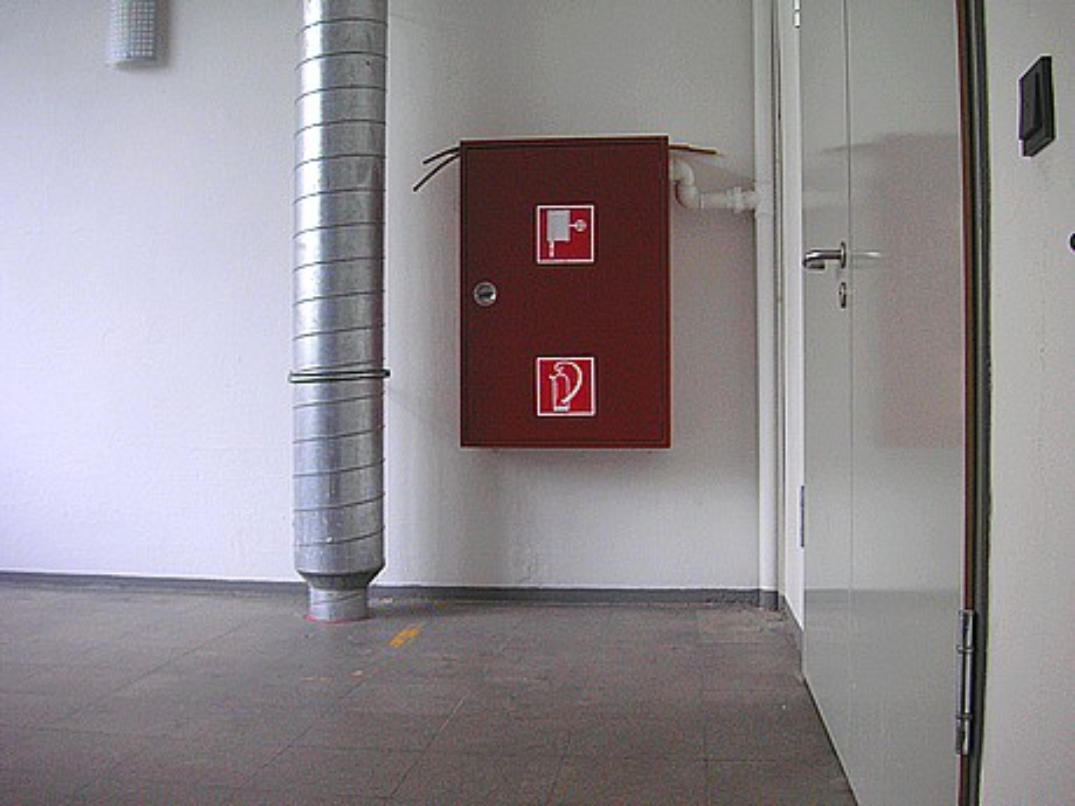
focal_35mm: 37
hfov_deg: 50.1
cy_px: 403
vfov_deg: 38.7
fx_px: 1149
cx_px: 538
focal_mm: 6.1
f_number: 2.8
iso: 100
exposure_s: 1/45
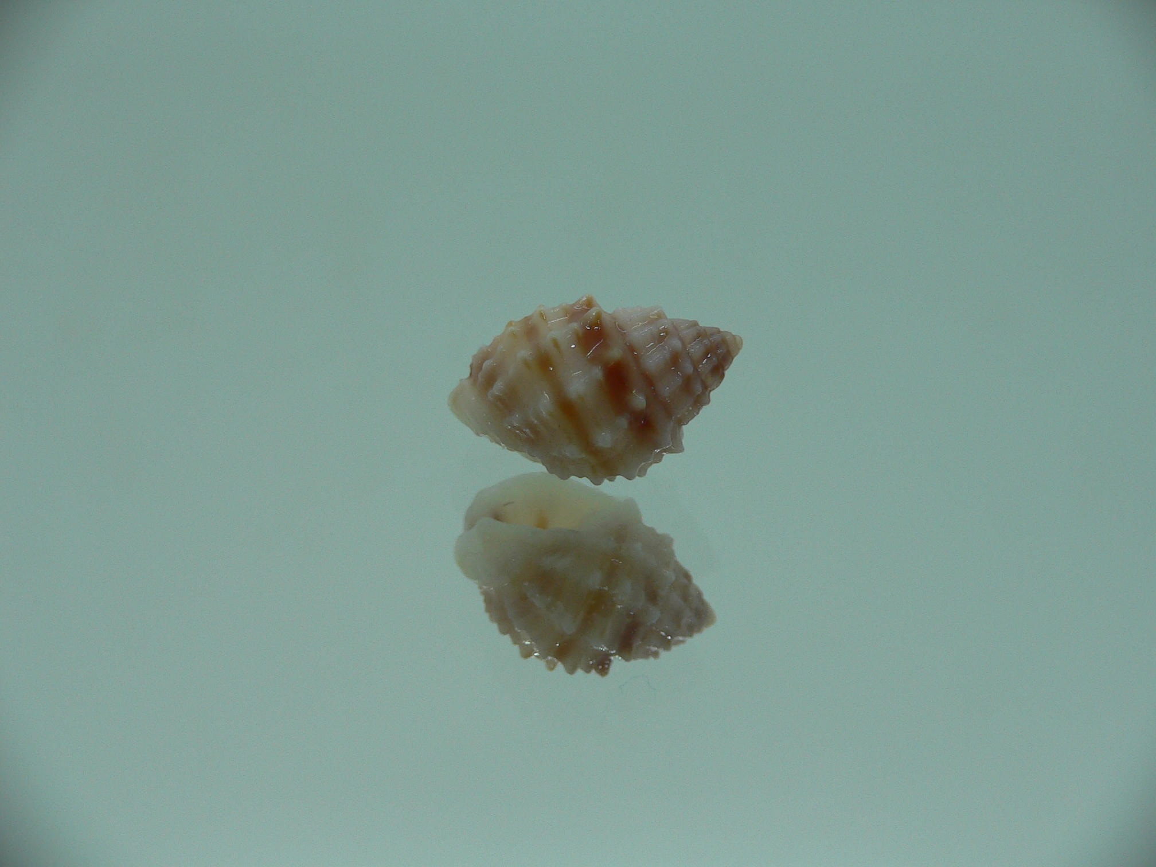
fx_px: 1169
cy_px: 434
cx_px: 578
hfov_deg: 52.6
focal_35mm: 35
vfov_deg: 40.7
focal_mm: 4.6
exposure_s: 1/80
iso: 80
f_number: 2.8
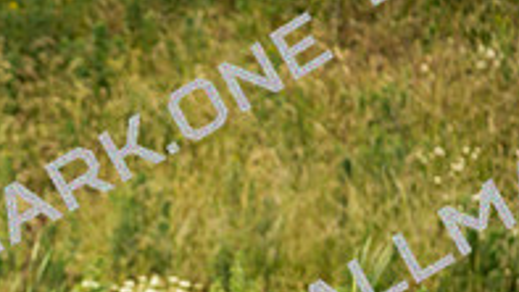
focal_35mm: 1557
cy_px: 506
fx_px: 21436
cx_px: -134
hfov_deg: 1.4
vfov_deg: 0.8
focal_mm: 506
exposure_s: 1/2000
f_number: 6.3
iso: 400
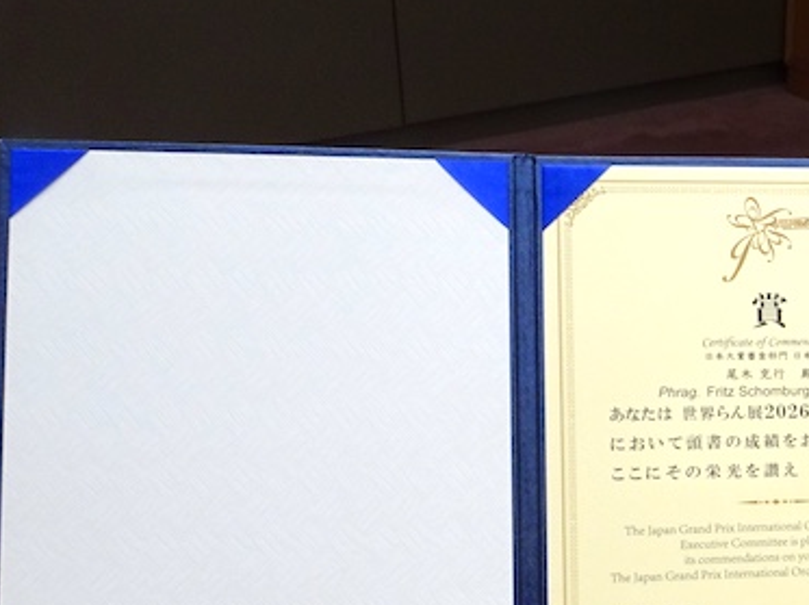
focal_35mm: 61
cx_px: 873
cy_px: 468
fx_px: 1424
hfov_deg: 28.9
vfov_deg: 23.7
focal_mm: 4.1
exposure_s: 1/30
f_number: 3.5
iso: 200
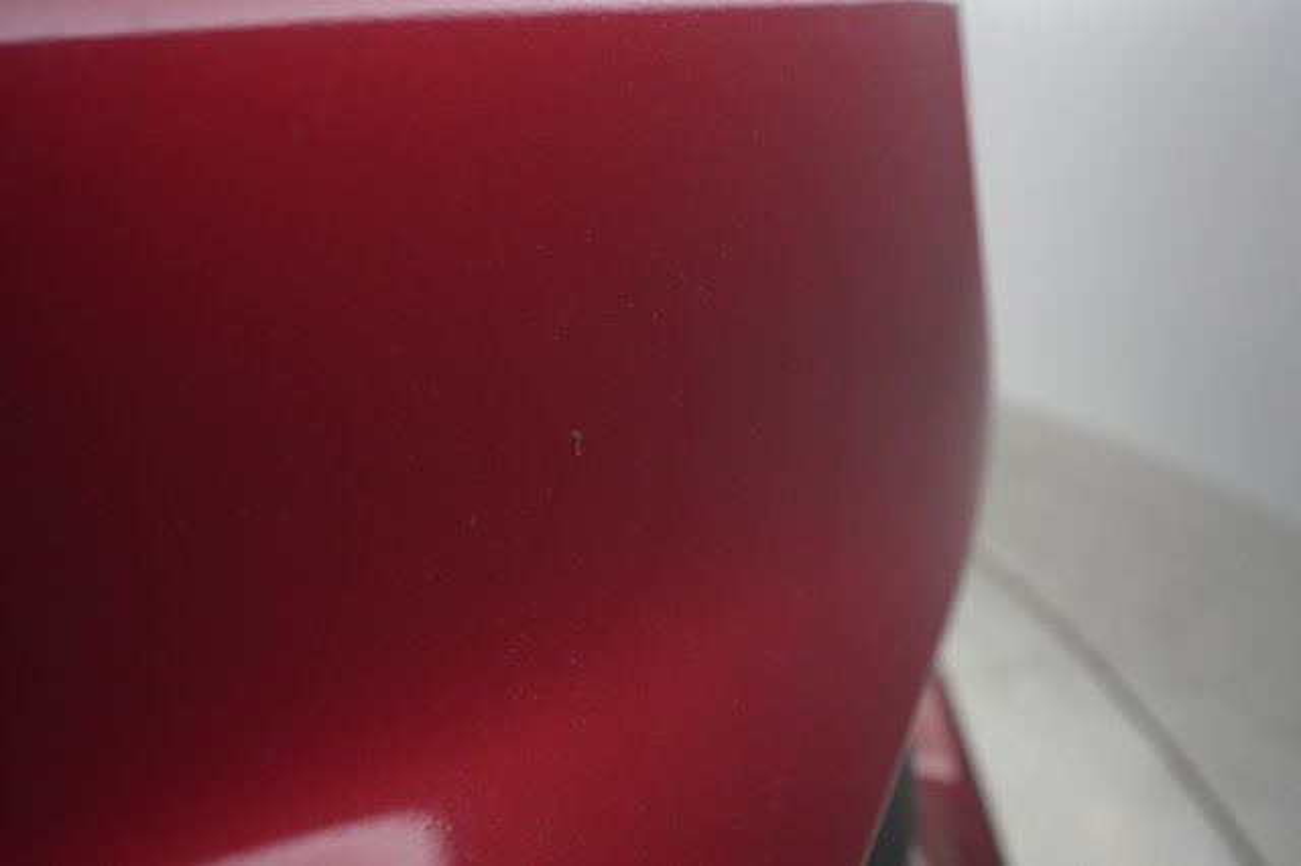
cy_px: 433
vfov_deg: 46.4
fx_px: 1011
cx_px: 650
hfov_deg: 65.5
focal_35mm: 28
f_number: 5
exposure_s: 1/100
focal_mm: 28
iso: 3200
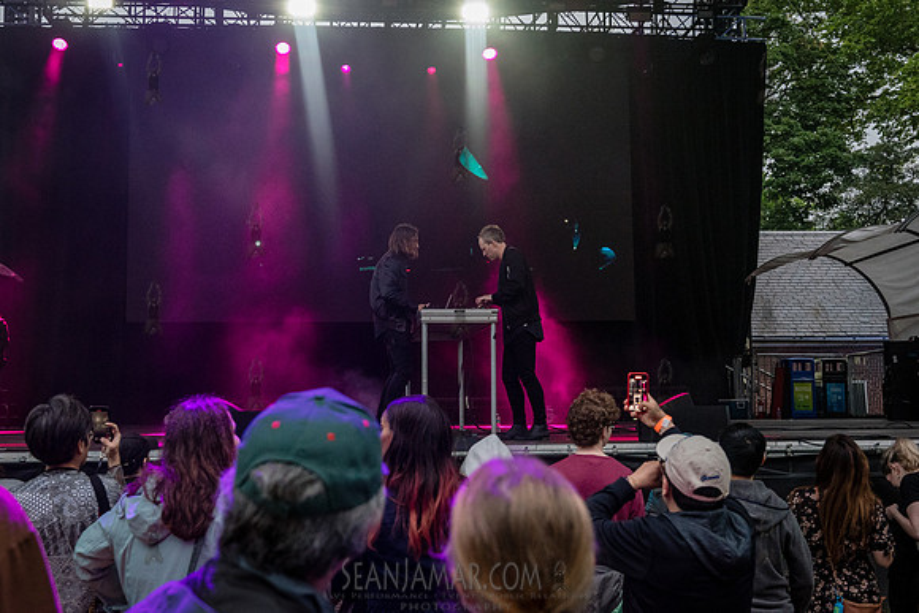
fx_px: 1107
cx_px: 424
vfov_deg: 30.9
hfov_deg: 45.0
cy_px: 285
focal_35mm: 43
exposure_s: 1/200
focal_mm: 40
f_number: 4.5
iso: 4000
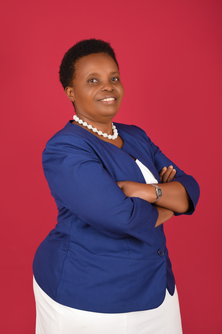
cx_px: 111
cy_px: 167
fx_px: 666
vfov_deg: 28.1
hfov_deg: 18.9
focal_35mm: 72
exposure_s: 1/160
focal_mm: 48
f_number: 5.6
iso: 100
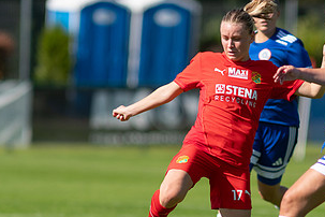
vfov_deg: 1.6
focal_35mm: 862
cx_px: 248
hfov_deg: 2.4
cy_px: 149
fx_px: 7781
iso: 160
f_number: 3.2
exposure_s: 1/3200
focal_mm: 300
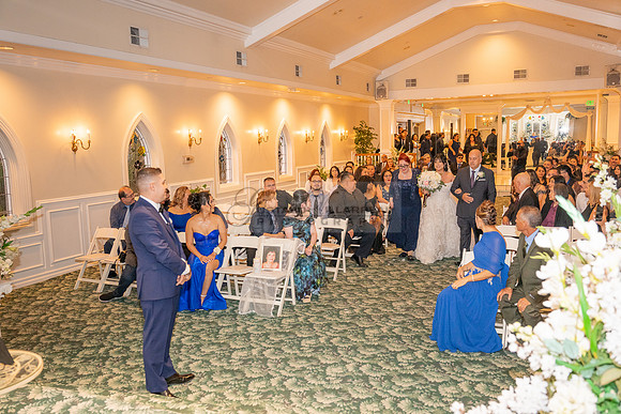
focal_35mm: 31
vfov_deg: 42.3
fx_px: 535
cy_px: 207
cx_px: 310
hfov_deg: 60.3
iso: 1600
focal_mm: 31
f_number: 3.5
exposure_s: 1/125
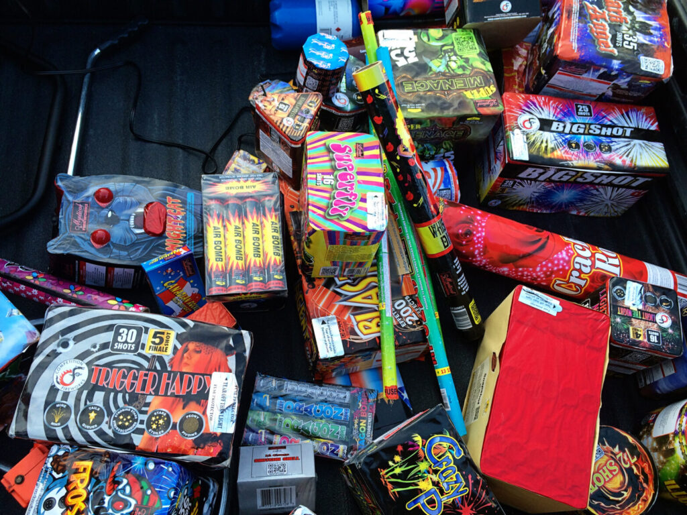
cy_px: 258
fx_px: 595
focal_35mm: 30
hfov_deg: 60.0
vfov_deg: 46.8
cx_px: 344
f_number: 2.2
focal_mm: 4.12
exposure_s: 1/120
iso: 40
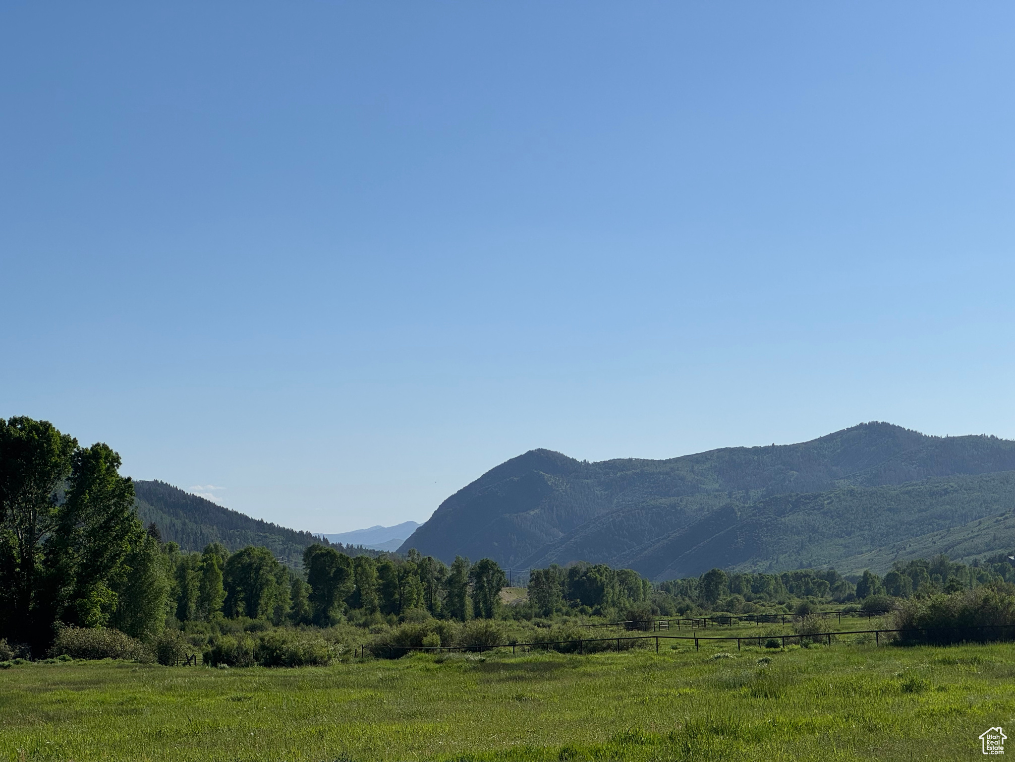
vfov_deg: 19.1
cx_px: 508
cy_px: 381
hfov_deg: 25.3
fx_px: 2258
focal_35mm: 77
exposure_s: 1/2053
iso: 25
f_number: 2.8
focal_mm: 9
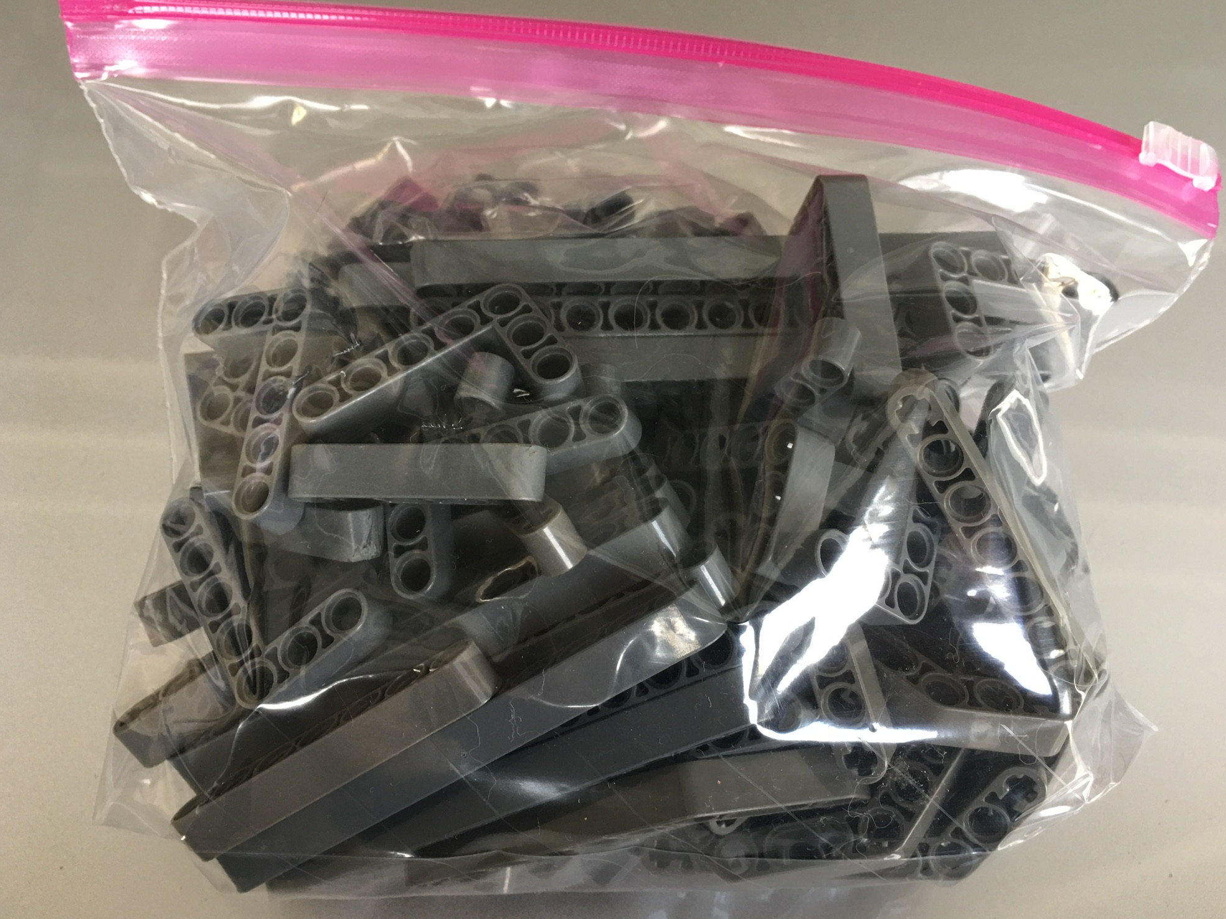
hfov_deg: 60.0
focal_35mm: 30
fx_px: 1063
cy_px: 458
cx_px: 611
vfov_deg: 46.8
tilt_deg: -59.1
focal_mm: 4.15
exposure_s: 1/30
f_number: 2.2
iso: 40
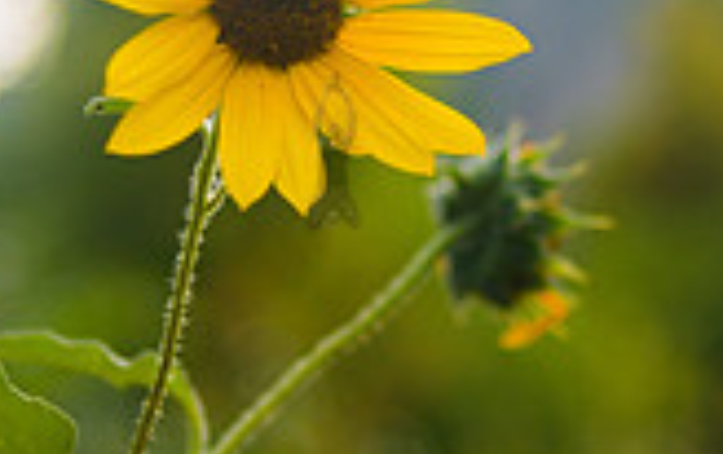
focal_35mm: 143
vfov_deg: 9.2
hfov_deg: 14.6
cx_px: 484
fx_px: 2822
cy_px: 52
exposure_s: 1/400
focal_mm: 35
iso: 100
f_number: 2
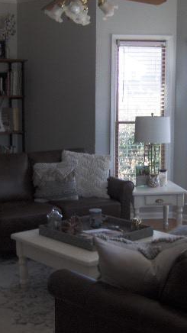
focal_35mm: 56
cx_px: 120
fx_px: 494
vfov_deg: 37.2
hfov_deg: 21.4
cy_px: 169
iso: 200
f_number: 2.8
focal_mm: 7.5
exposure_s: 1/115
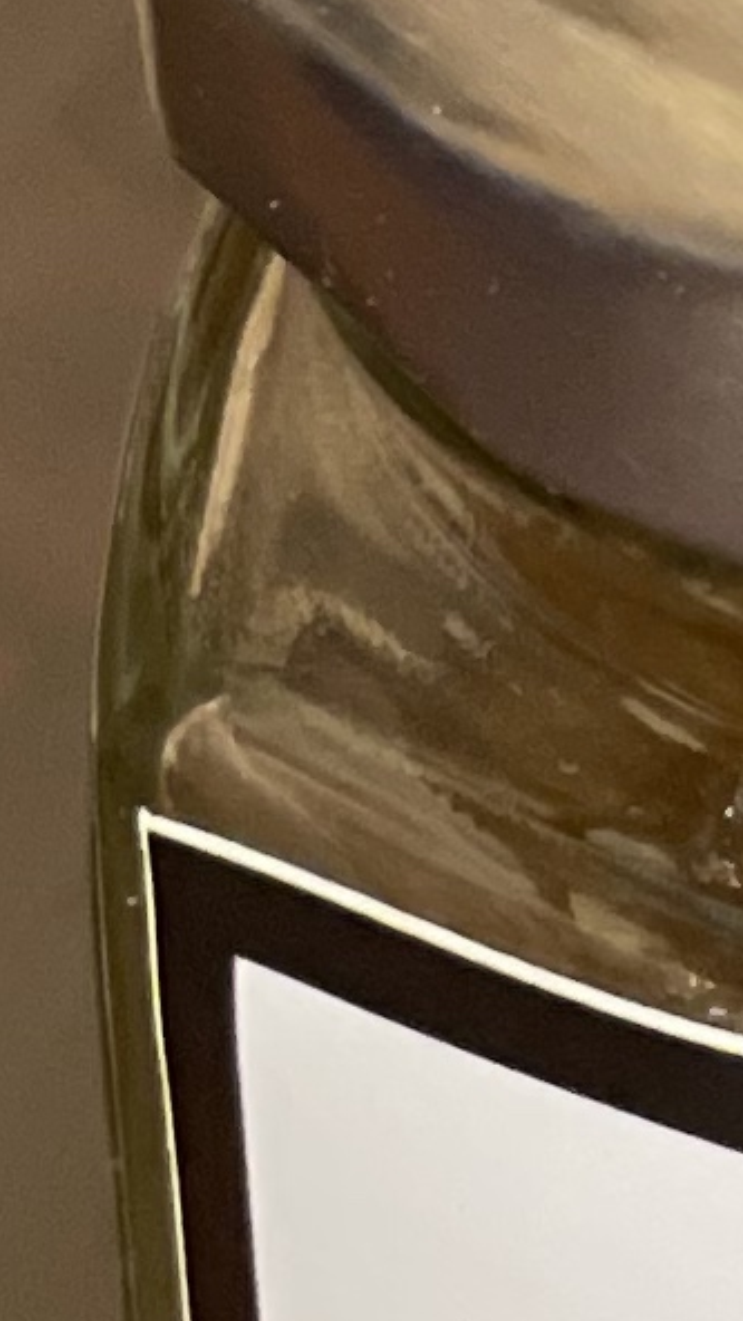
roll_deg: +0.9
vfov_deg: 5.6
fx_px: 13520
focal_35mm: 386
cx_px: 1740
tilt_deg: -30.6
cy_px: 779
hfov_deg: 3.1
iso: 250
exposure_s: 1/40
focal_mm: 6
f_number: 2
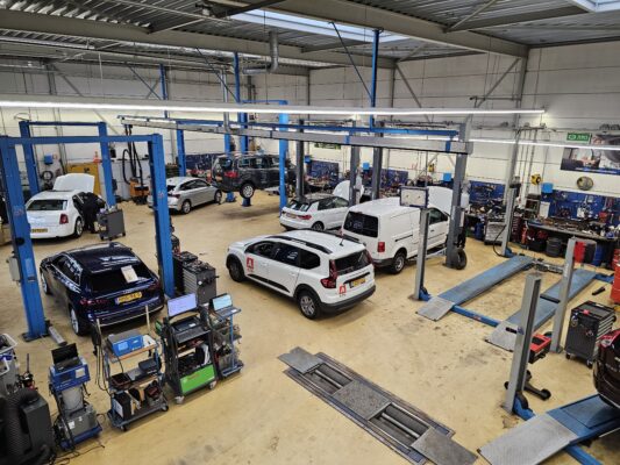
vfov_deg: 58.9
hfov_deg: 73.9
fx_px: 412
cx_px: 310
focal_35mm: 23
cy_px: 232
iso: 160
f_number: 1.7
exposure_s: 1/100
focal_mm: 6.3
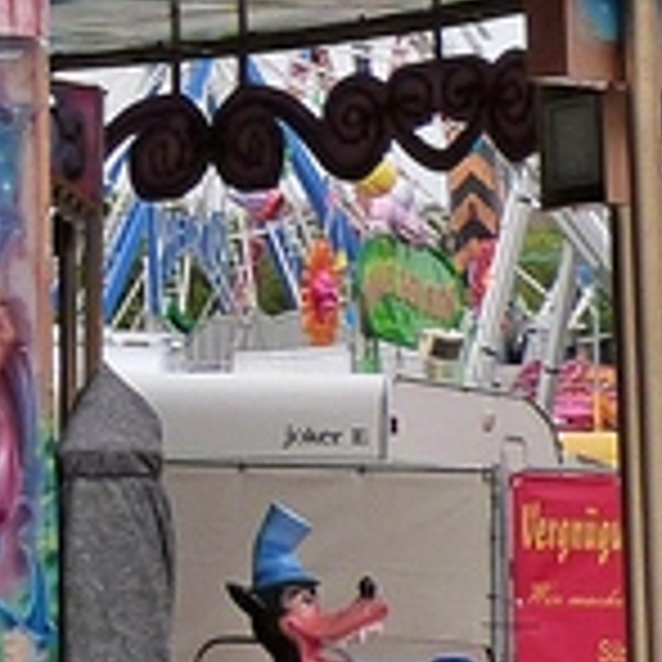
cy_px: -279
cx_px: -770
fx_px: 4414
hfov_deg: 8.1
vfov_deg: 8.4
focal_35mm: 204
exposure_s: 1/320
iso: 160
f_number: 5.6
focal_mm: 6.1
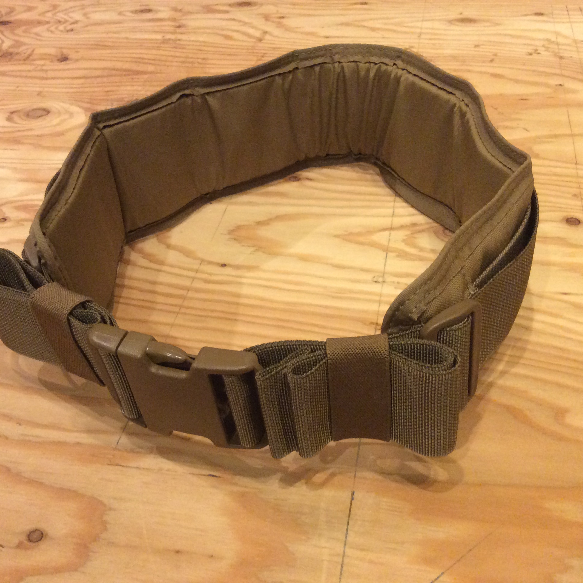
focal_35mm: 38
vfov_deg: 43.9
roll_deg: +6.6
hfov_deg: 43.8
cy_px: 290
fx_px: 724
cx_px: 275
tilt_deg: -38.8
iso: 250
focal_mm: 3.3
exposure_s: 1/24
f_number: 2.4
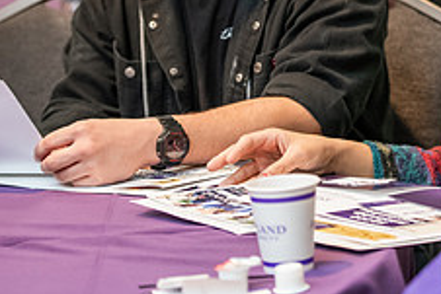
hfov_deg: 8.8
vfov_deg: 5.9
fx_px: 2831
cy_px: -59
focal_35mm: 231
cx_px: 486
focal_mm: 90
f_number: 3.2
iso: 2000
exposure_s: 1/160
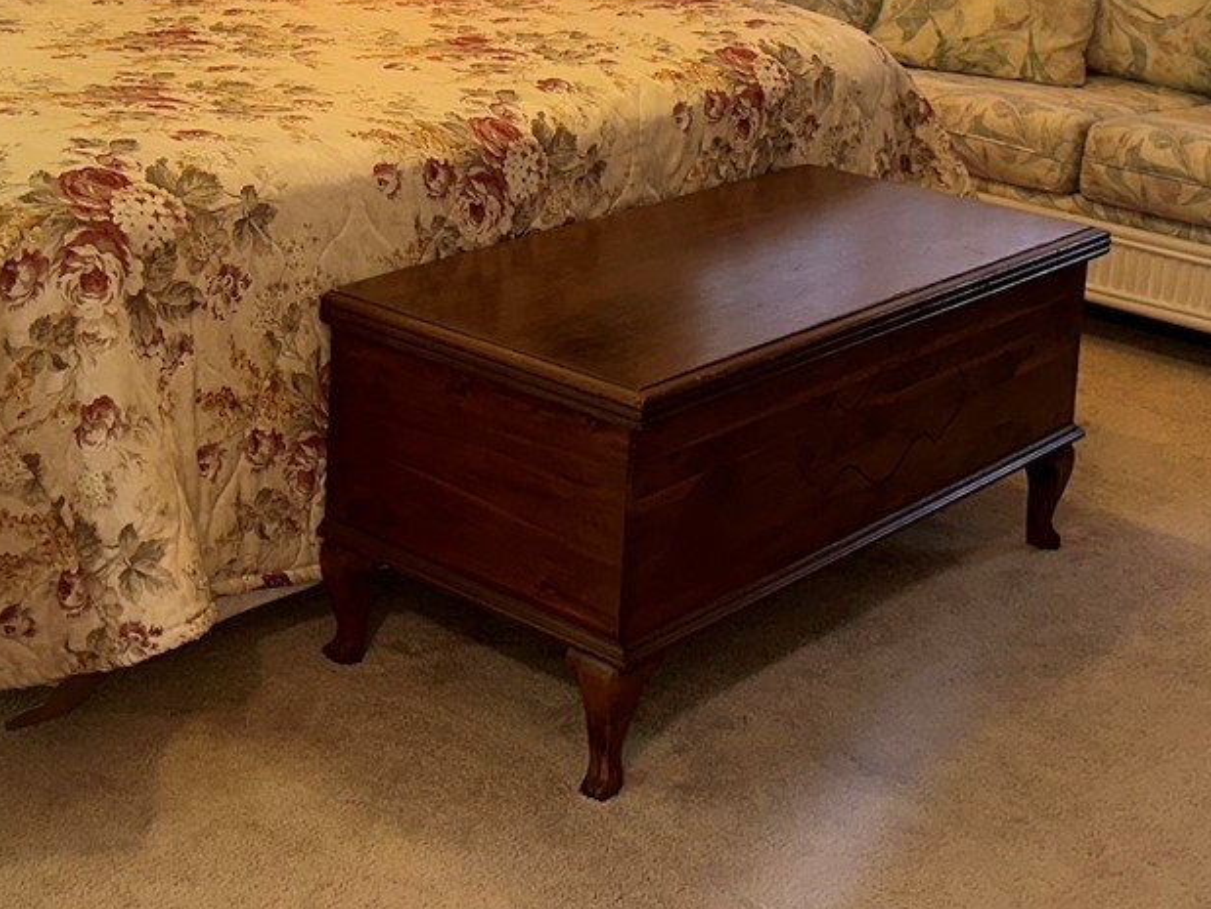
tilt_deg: -10.2
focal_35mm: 62
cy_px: 20
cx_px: 338
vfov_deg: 22.8
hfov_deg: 30.8
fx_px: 2170
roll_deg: -2.6
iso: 64
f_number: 1.78
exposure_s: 1/24
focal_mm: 6.86
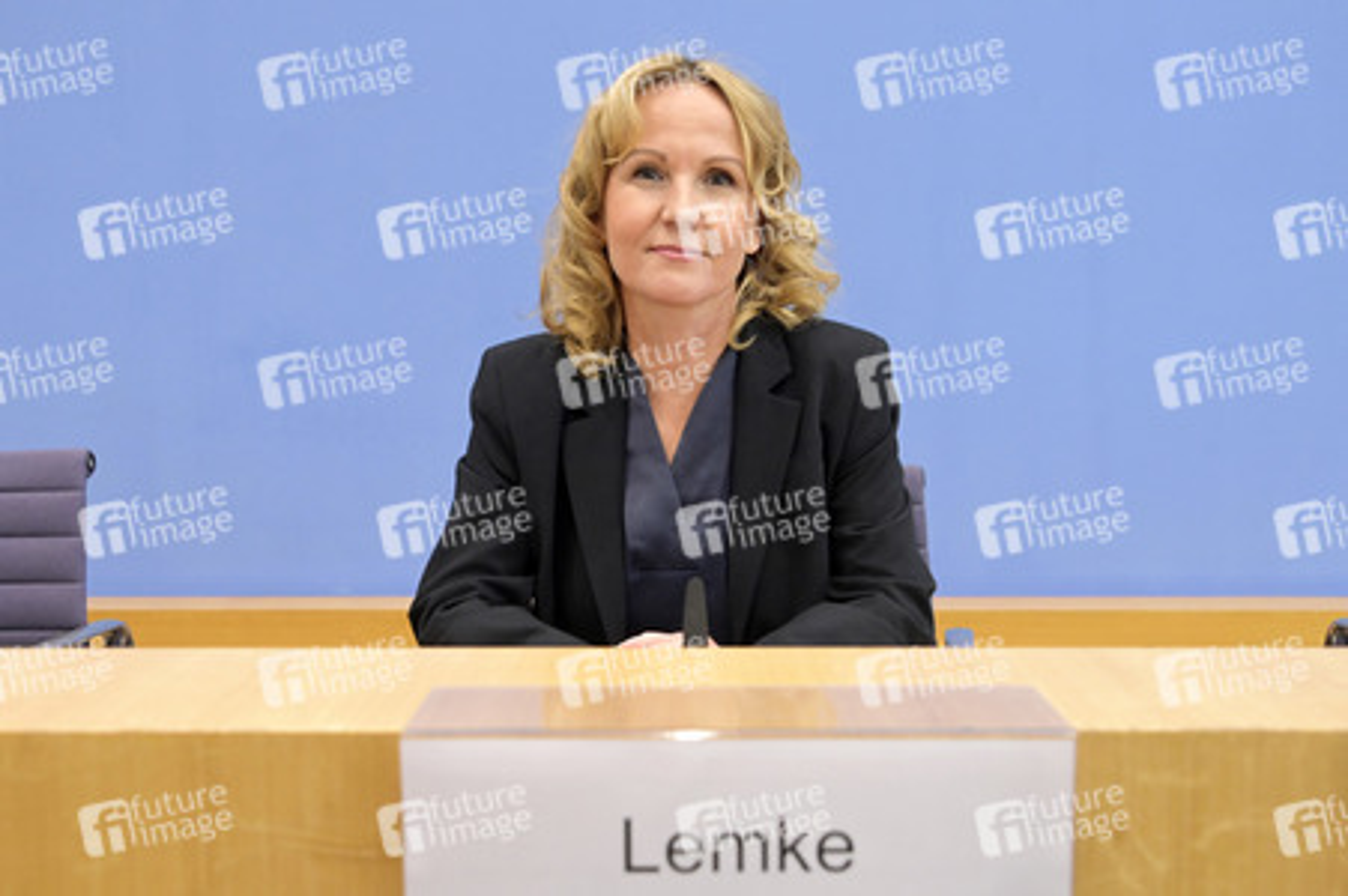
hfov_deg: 53.2
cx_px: 674
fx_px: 1347
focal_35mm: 36
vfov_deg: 36.8
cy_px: 448
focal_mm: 36
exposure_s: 1/400
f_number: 5.6
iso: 5000
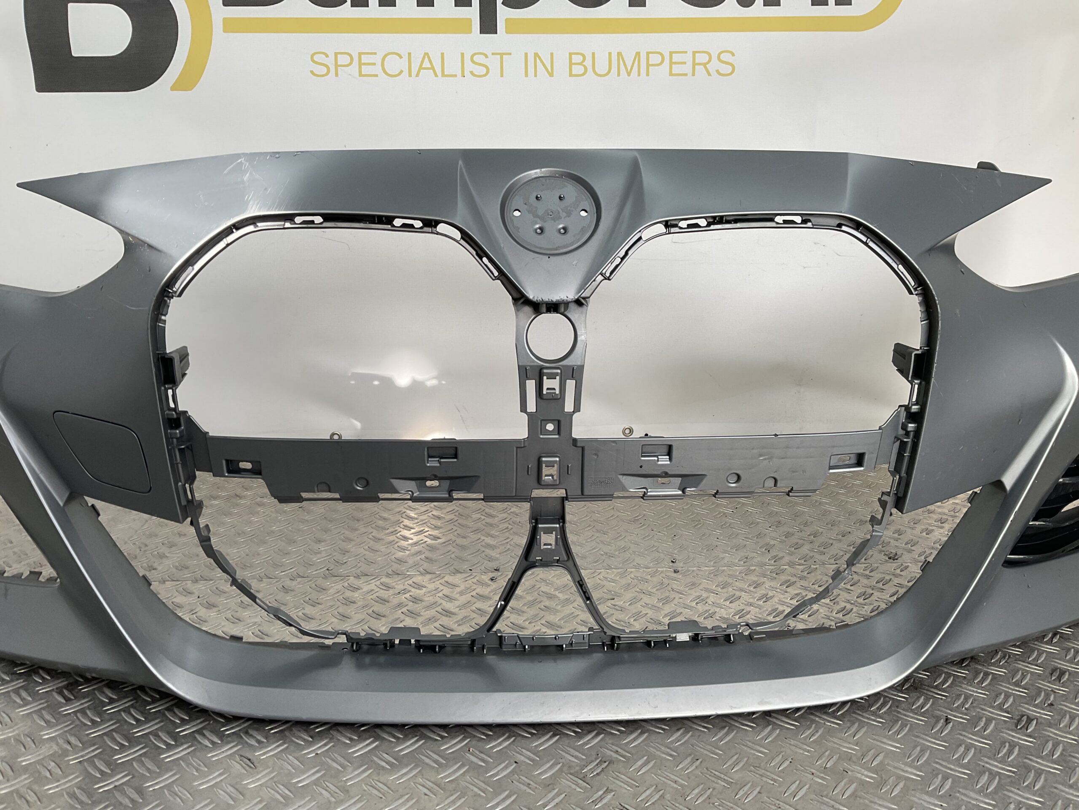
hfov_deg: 61.7
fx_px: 904
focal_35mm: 29
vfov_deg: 48.2
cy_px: 405
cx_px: 540
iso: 16
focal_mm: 3
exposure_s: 1/279
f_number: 1.8
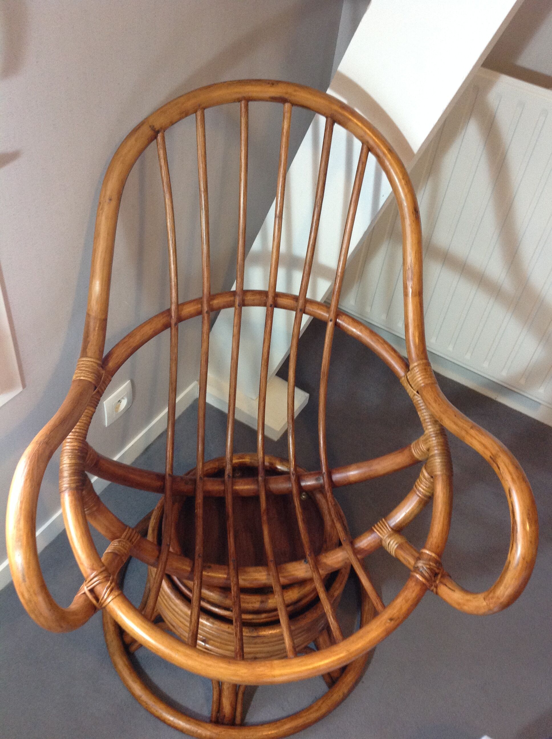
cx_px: 276
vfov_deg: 52.7
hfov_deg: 40.6
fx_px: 746
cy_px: 370
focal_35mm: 35
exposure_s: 1/15
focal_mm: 4.28
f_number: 2.4
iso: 200
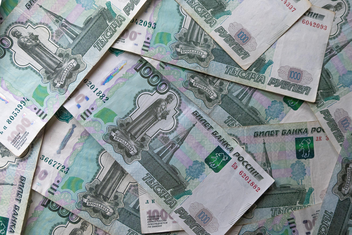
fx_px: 469
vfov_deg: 28.1
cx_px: 176
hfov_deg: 41.1
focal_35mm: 48
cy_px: 118
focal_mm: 32
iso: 1000
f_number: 4.8
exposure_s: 1/800
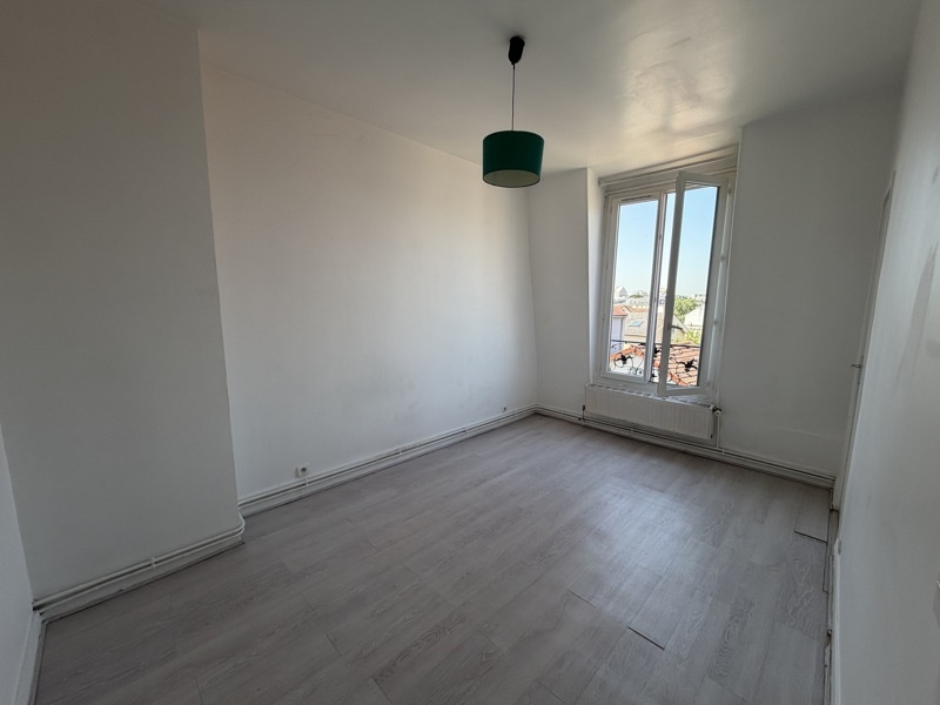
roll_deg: -1.0
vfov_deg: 85.7
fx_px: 380
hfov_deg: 102.1
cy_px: 352
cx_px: 470
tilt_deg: -9.2
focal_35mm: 14
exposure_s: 1/167
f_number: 2.2
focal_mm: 2.22
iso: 64
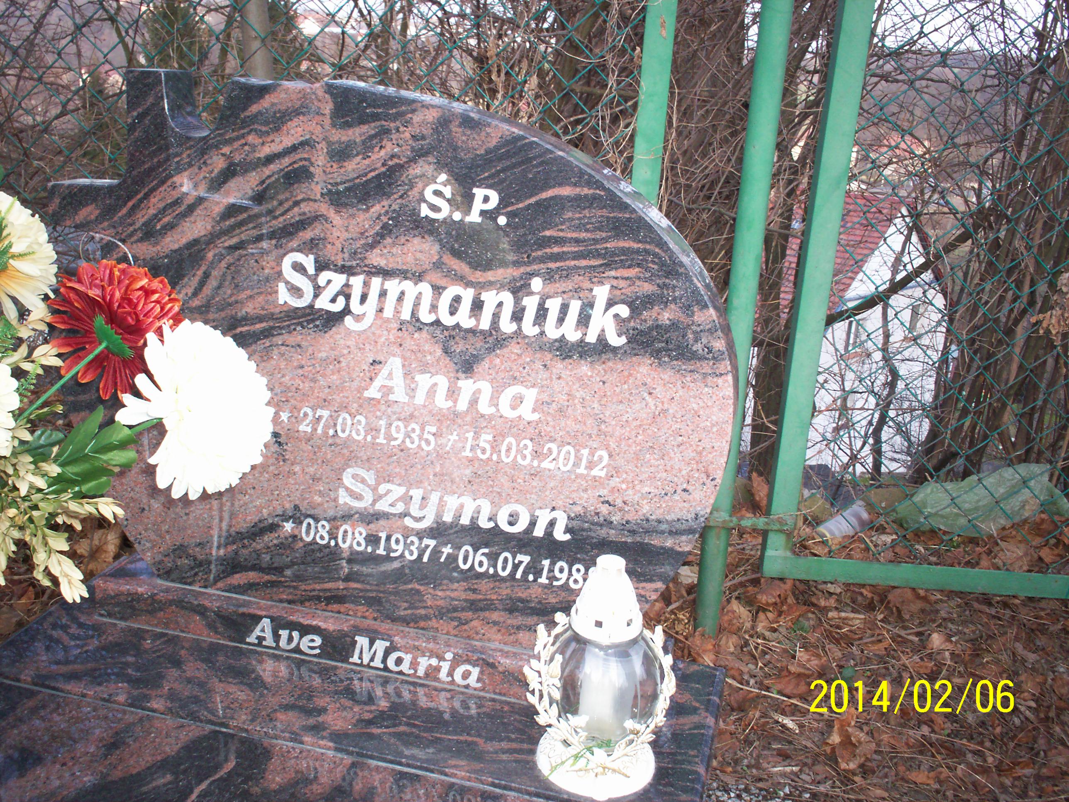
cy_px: 401
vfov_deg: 39.7
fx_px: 1112
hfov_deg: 51.4
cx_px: 534
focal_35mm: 36
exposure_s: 1/60
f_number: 4.5
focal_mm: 6
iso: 140
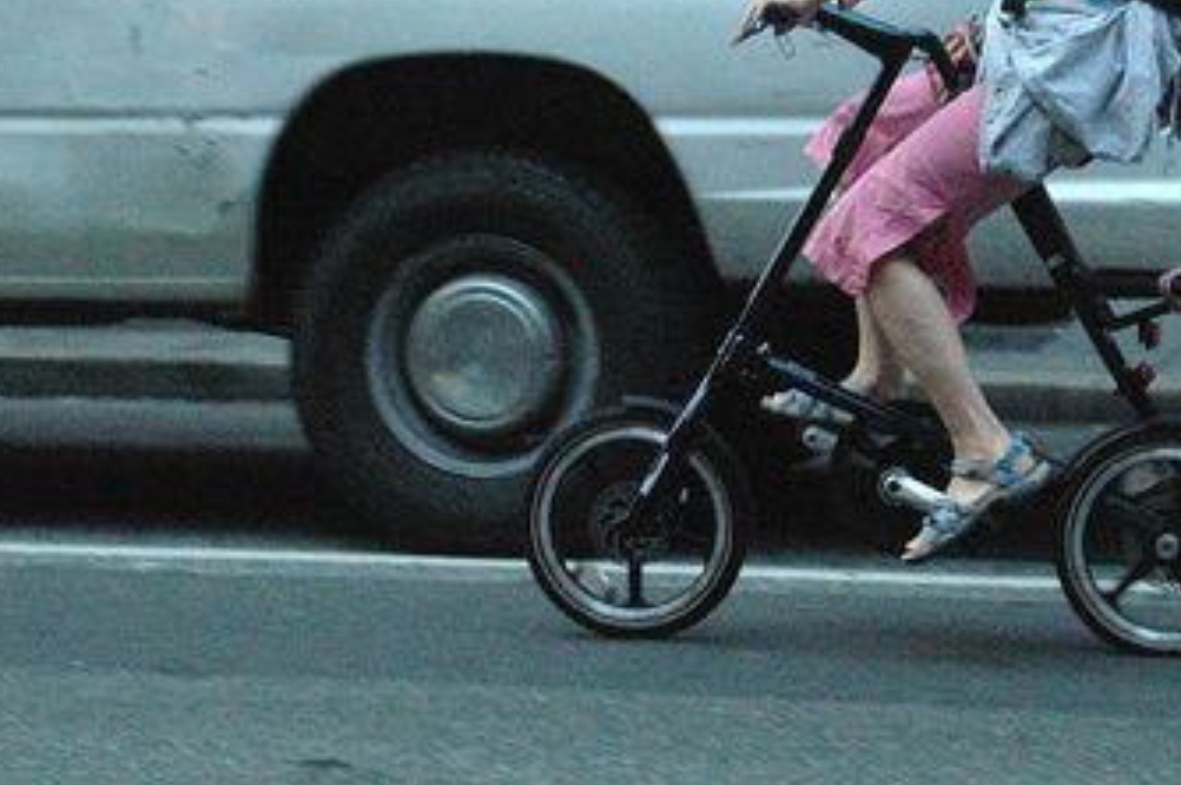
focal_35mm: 179
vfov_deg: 7.6
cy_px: 35
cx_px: 861
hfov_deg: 11.5
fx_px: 5869
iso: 1600
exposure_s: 1/200
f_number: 7.1
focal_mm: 55
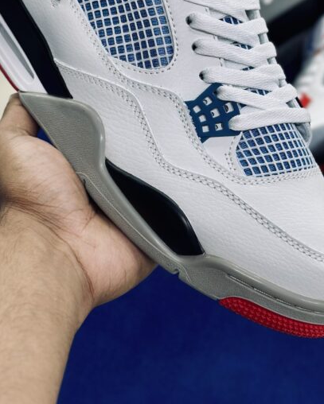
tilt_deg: -53.6
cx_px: 189
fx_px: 1030
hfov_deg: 17.9
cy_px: 101
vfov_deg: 22.0
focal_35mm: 86
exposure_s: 1/115
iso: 64
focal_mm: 6.86
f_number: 1.78
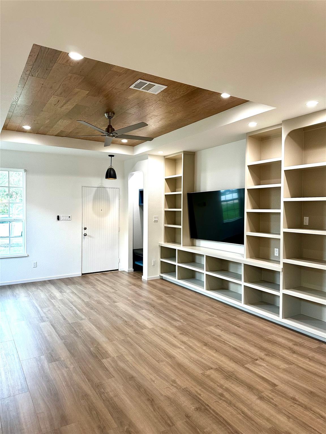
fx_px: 301
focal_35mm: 24
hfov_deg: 56.8
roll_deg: -1.2
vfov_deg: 71.6
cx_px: 163
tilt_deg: +0.3
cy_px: 217
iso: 200
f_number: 1.78
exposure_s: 1/120
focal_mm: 6.86
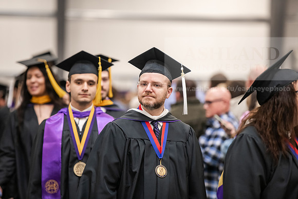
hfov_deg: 11.4
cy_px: 100
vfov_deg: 7.6
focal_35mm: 180
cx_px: 149
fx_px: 1490
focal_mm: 180
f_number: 3.2
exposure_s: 1/200
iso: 2500
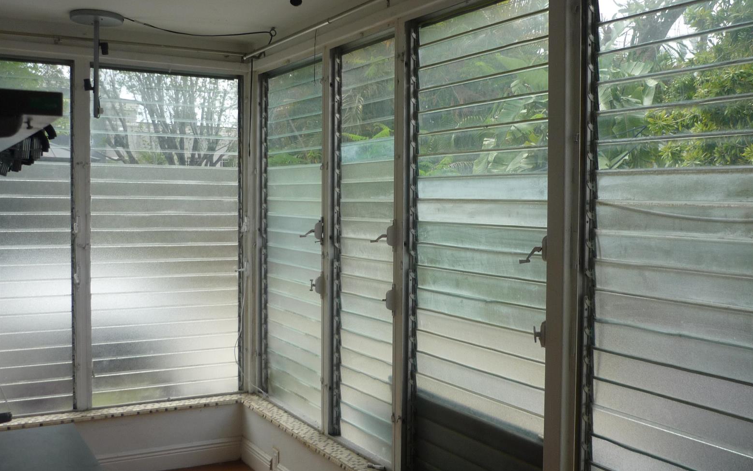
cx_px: 387
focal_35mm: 36
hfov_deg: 54.0
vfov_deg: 35.3
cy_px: 219
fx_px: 739
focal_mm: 5.5
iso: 100
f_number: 2.8
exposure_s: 1/400
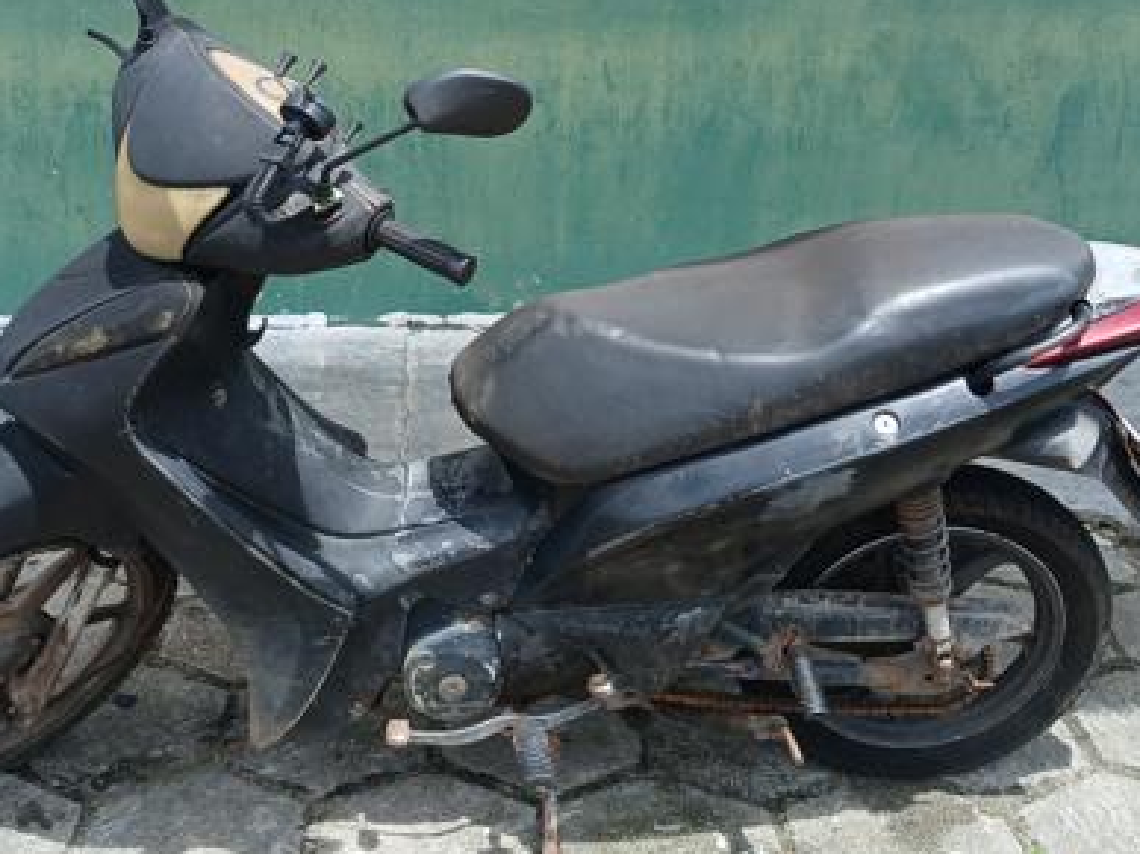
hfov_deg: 43.5
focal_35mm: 43
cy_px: 268
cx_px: 418
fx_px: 1416
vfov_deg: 33.2
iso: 20
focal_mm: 3.98
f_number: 1.8
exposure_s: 1/244
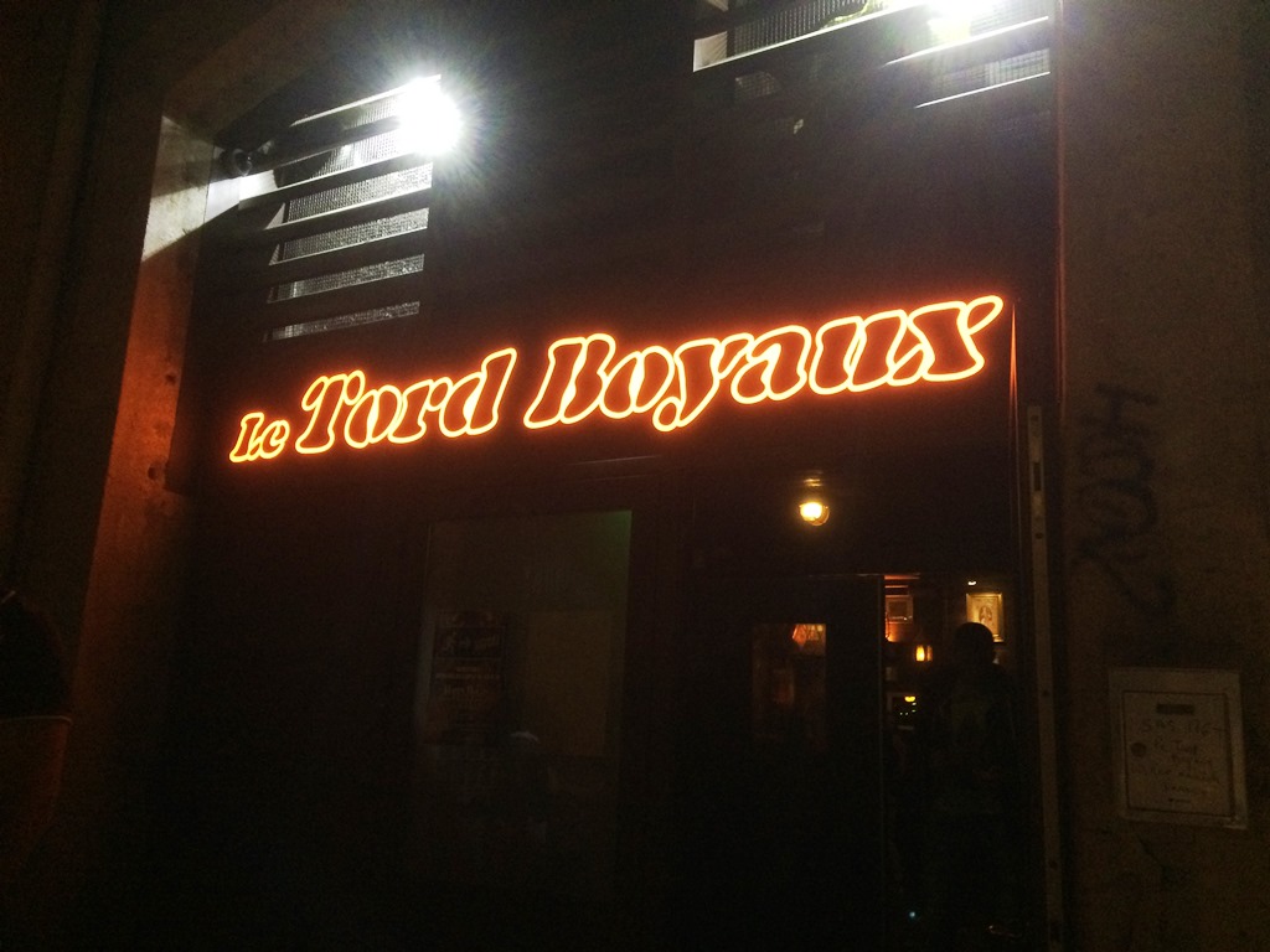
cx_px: 635
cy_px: 476
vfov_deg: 48.2
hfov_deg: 61.7
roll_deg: -1.3
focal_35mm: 29
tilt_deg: +11.5
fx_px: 1064
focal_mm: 4.15
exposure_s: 1/17
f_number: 2.2
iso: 250
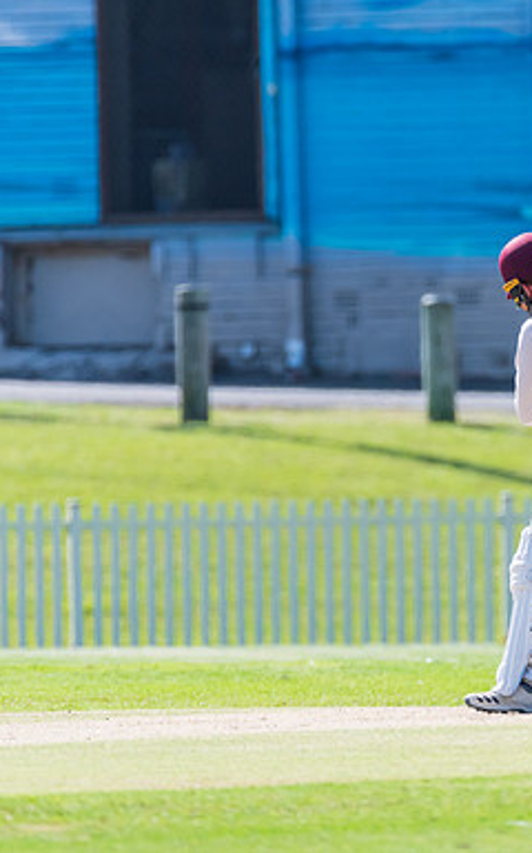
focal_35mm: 1083
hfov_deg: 1.2
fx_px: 25170
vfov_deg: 1.9
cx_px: 491
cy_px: 443
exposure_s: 1/2000
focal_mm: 600
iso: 640
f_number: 6.3
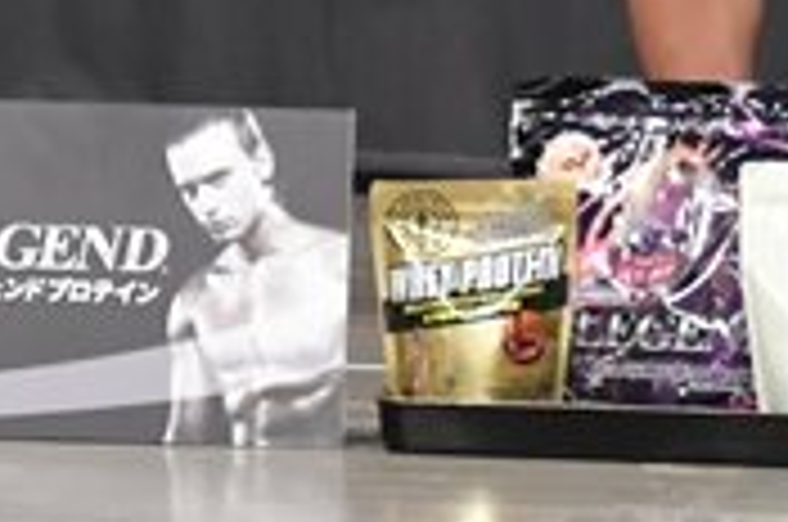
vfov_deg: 1.5
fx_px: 19598
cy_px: -603
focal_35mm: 897
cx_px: -538
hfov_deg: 2.3
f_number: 5.6
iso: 6400
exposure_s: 1/400
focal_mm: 135
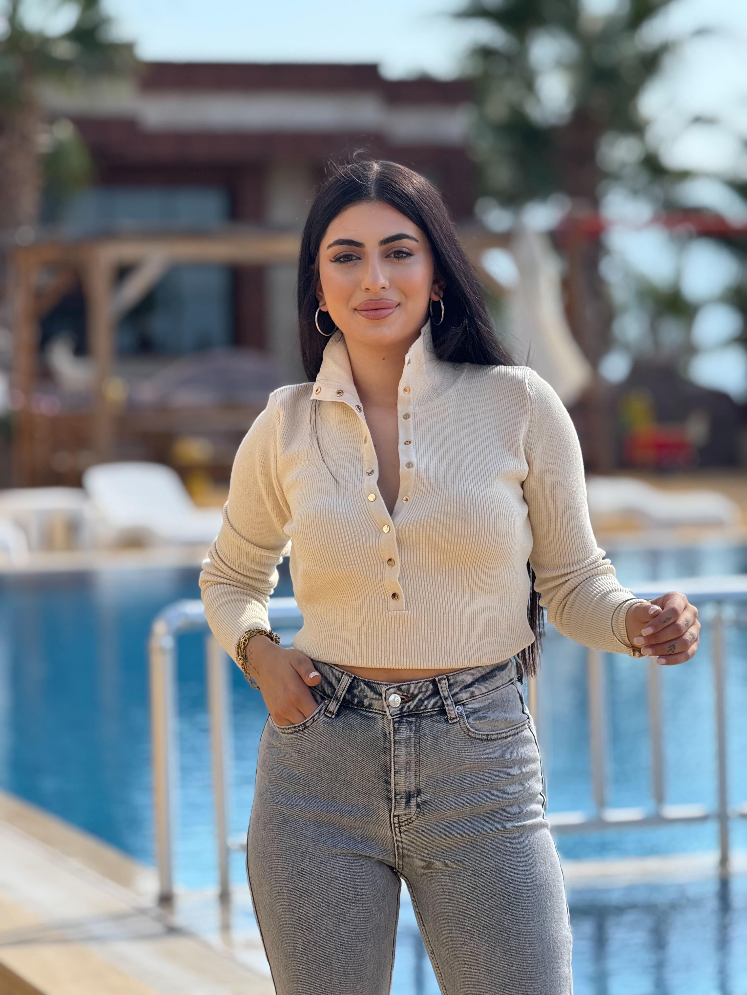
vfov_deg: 16.4
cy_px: 498
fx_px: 3453
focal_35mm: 120
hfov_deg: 12.3
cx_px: 374
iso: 50
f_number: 2.8
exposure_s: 1/700
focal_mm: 15.66
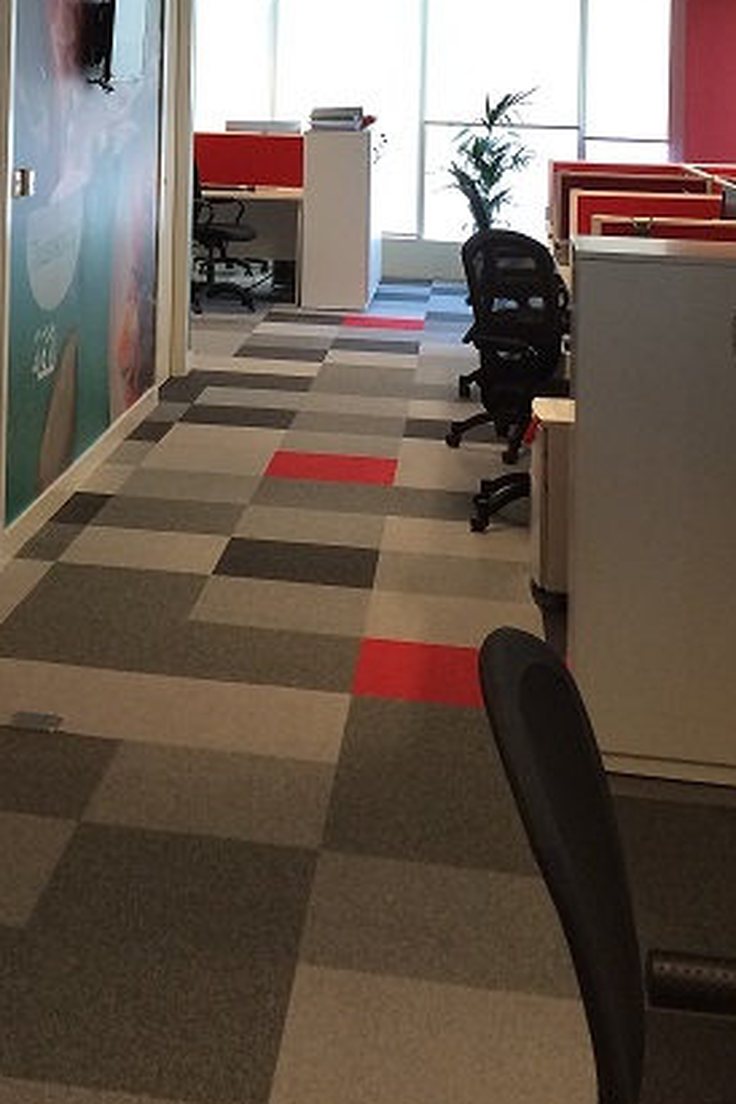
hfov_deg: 21.3
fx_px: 1901
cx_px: 43
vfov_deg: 30.5
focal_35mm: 62
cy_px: 46
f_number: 2.2
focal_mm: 4.12
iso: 50
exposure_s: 1/30
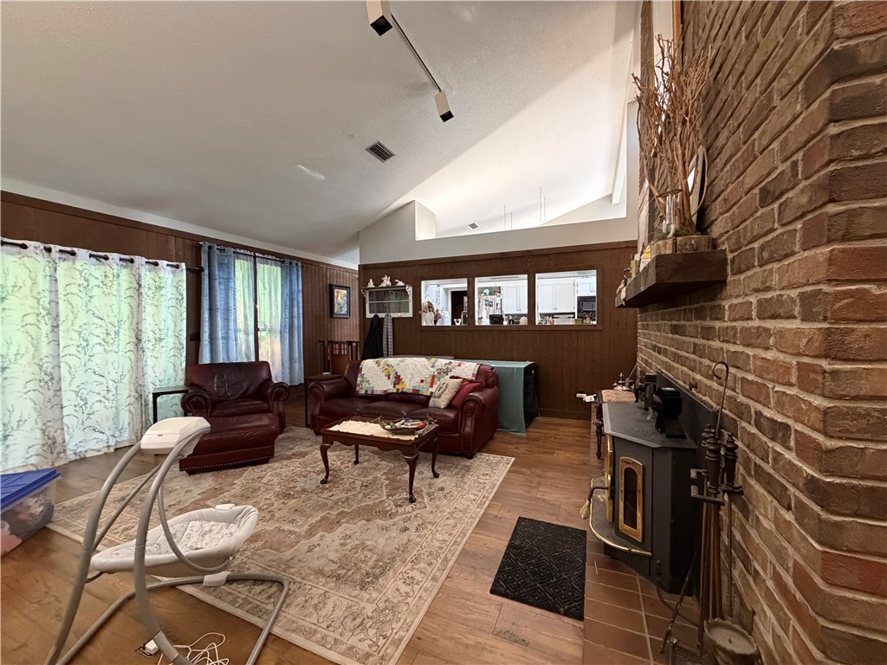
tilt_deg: -1.6
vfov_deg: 85.7
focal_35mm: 14
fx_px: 359
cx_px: 444
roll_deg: +1.0
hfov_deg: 102.1
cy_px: 332
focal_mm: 2.22
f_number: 2.2
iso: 640
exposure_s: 1/60
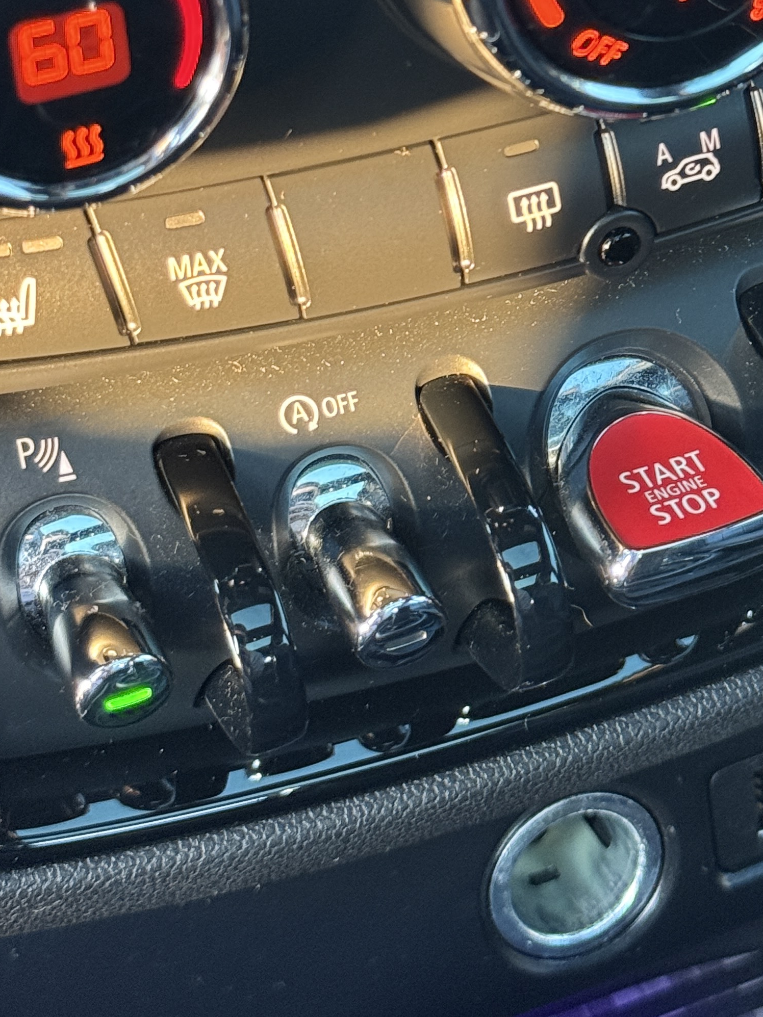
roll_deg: +0.2
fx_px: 2851
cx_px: 586
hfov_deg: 15.2
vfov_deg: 19.9
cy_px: 154
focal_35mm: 97
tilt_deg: -33.0
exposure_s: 1/37
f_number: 1.78
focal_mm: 6.76
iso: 400
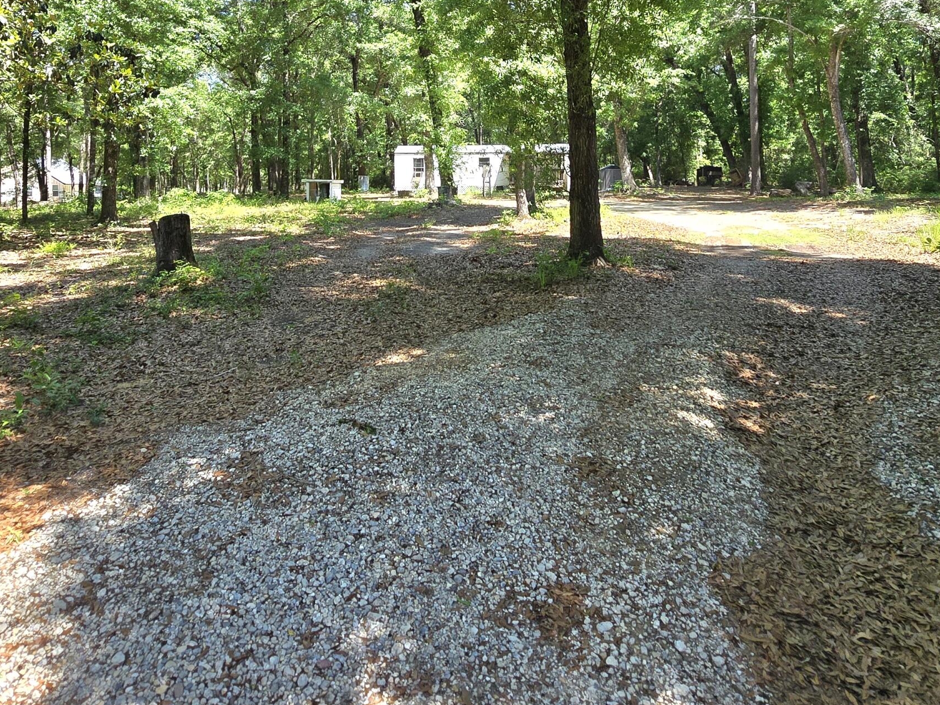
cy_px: 152
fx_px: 625
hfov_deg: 73.9
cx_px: 448
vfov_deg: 55.2
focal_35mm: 23
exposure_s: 1/500
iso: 50
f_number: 2.2
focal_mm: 2.2
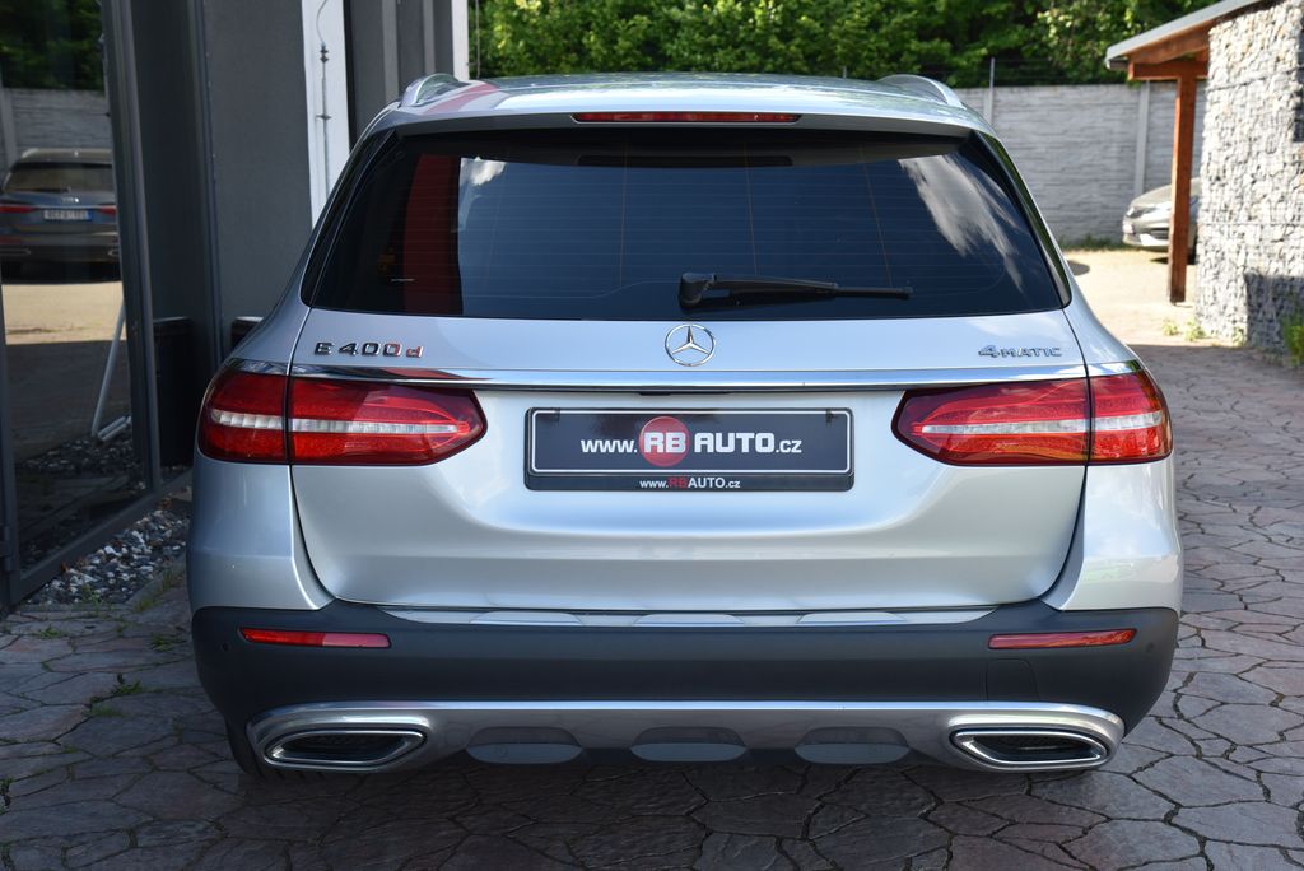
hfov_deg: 39.6
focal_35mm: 50
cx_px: 652
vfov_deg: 27.0
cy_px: 436
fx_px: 1812
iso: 500
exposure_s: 1/250
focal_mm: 50
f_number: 8
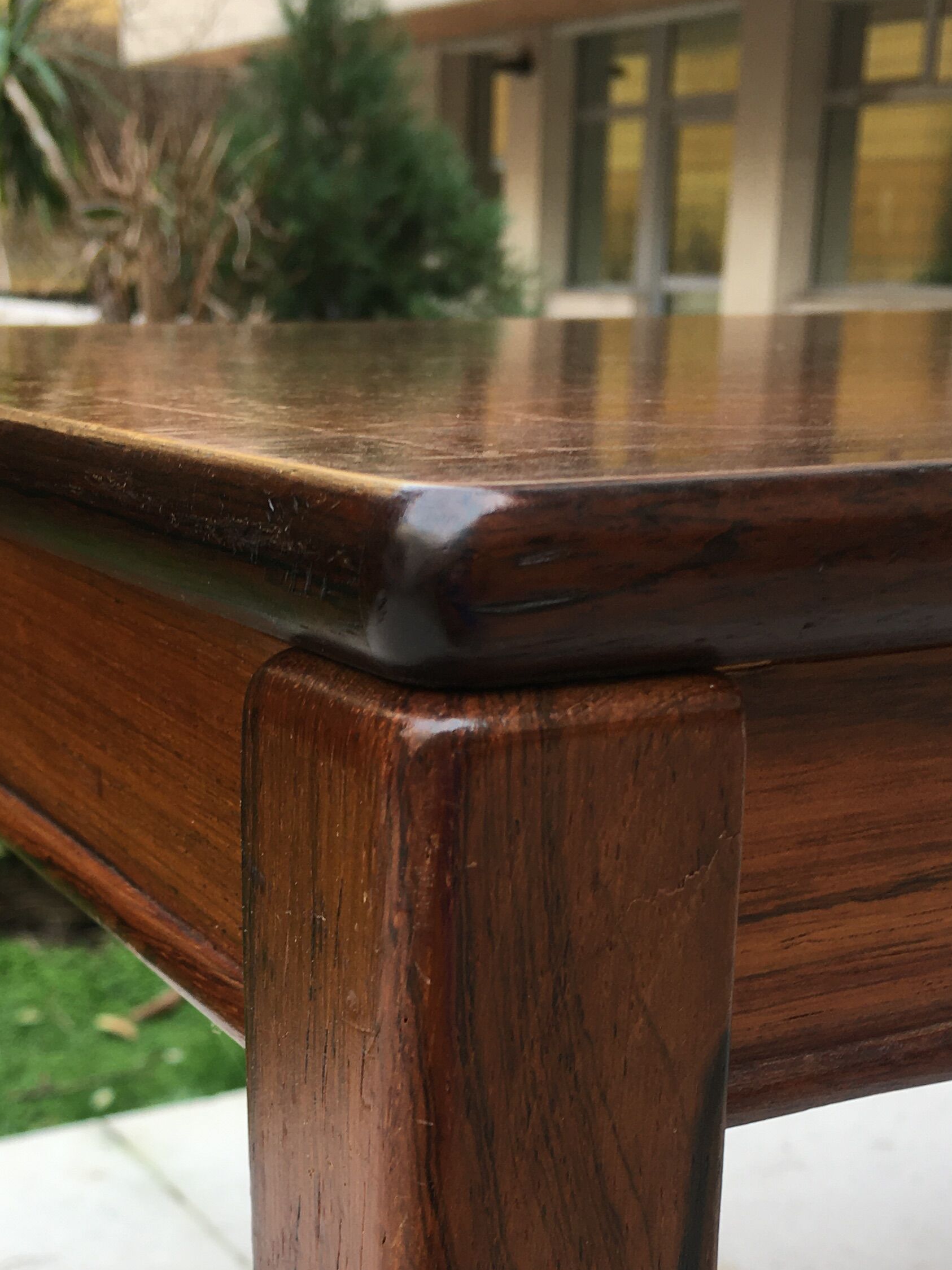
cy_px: 917
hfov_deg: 27.8
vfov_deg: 36.2
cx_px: 303
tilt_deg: -16.5
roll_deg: -0.8
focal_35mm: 52
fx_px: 1907
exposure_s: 1/114
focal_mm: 4.15
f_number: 2.2
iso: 25
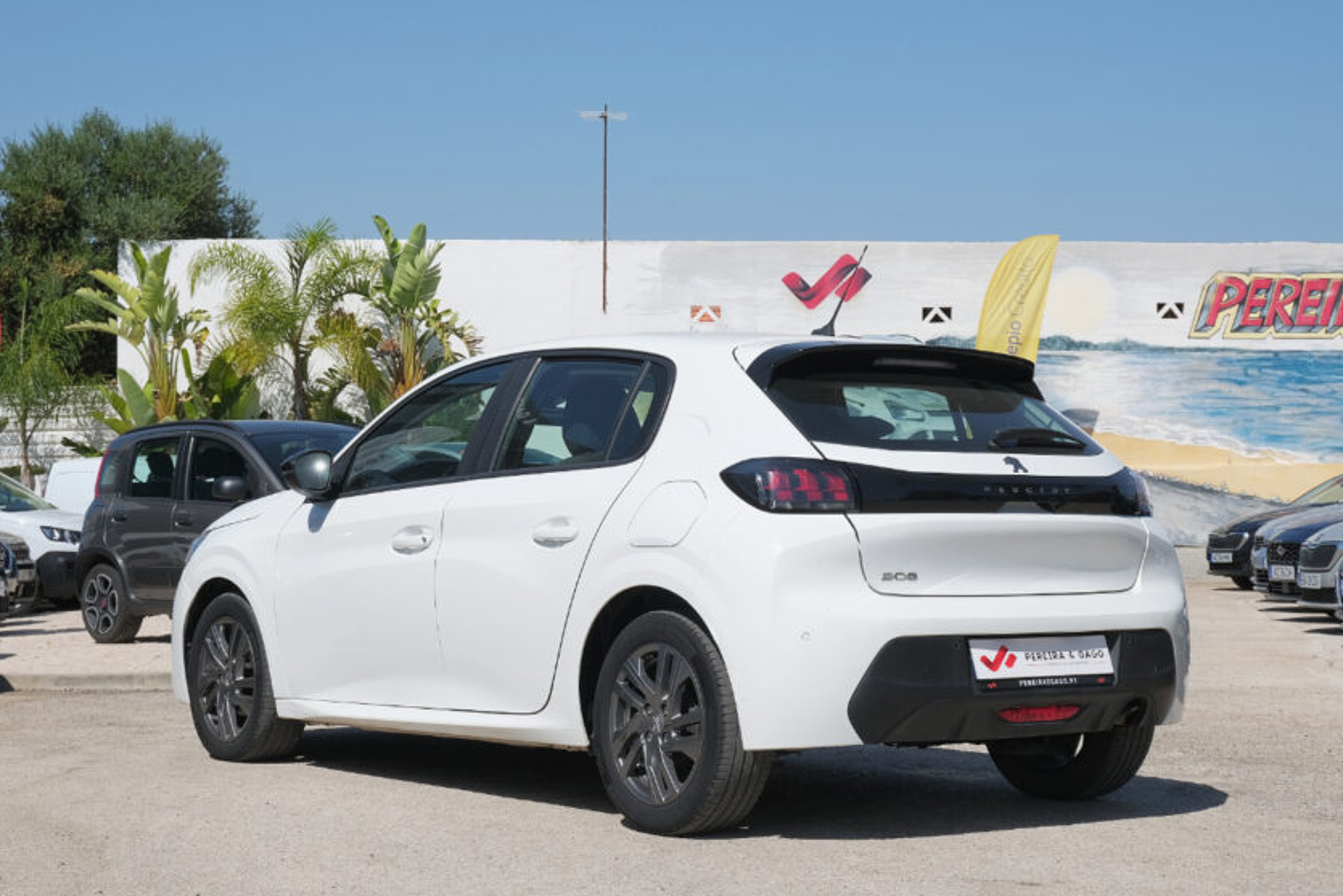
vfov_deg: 20.9
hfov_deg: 30.9
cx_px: 703
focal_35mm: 65
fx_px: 2425
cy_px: 543
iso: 160
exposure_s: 1/400
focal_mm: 35.3
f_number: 9
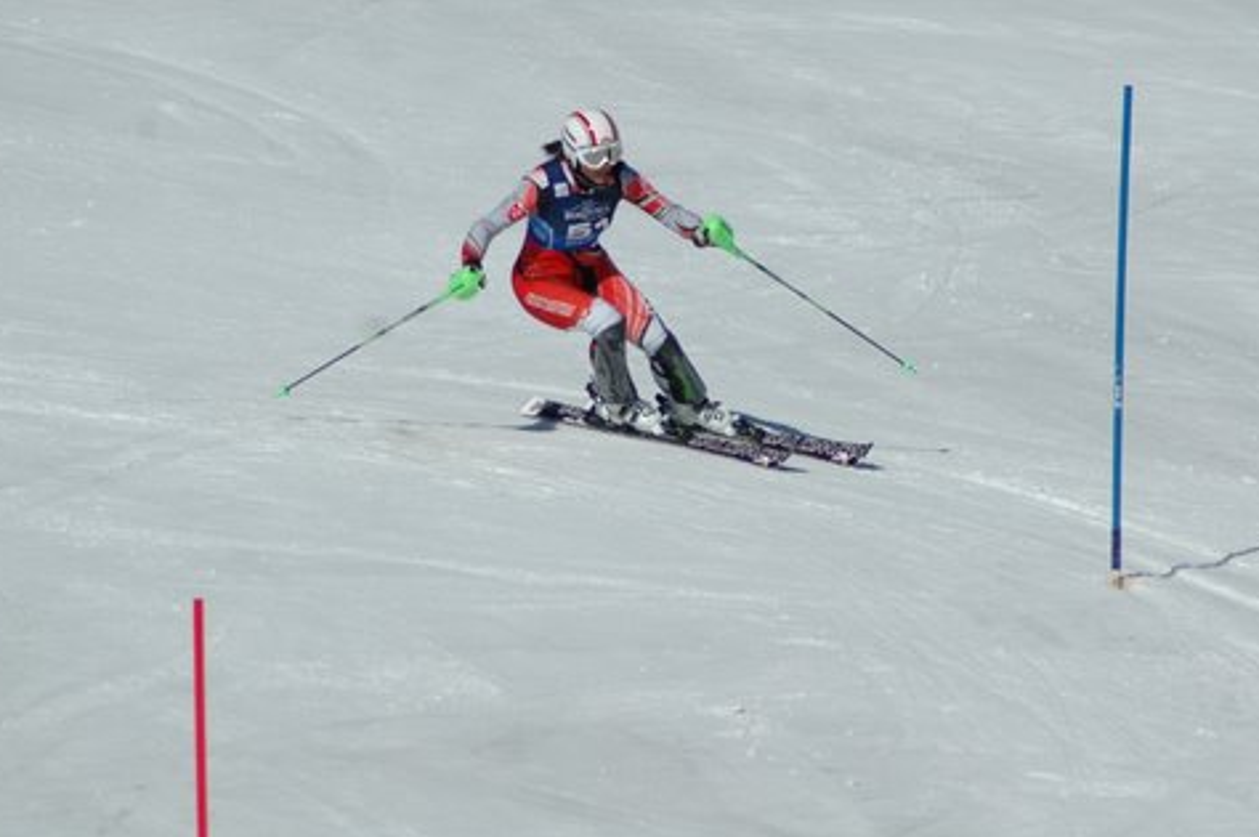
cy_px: 368
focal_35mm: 547
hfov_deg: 3.8
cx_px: 725
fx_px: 19110
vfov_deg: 2.5
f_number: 6.3
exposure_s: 1/2500
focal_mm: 270
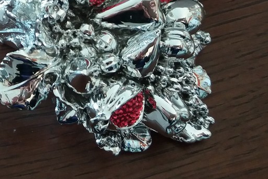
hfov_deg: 26.7
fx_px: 543
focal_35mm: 73
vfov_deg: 17.9
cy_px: -26
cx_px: 25
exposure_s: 1/25
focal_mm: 3.7
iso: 160
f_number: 1.9
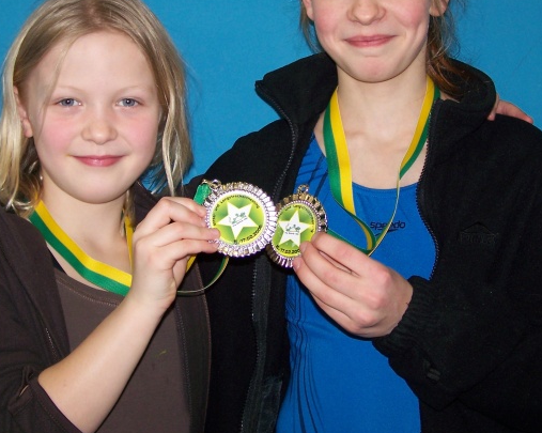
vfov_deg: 20.7
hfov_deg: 25.7
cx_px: 258
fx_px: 1186
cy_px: 170
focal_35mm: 74
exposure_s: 1/60
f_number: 3
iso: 80
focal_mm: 8
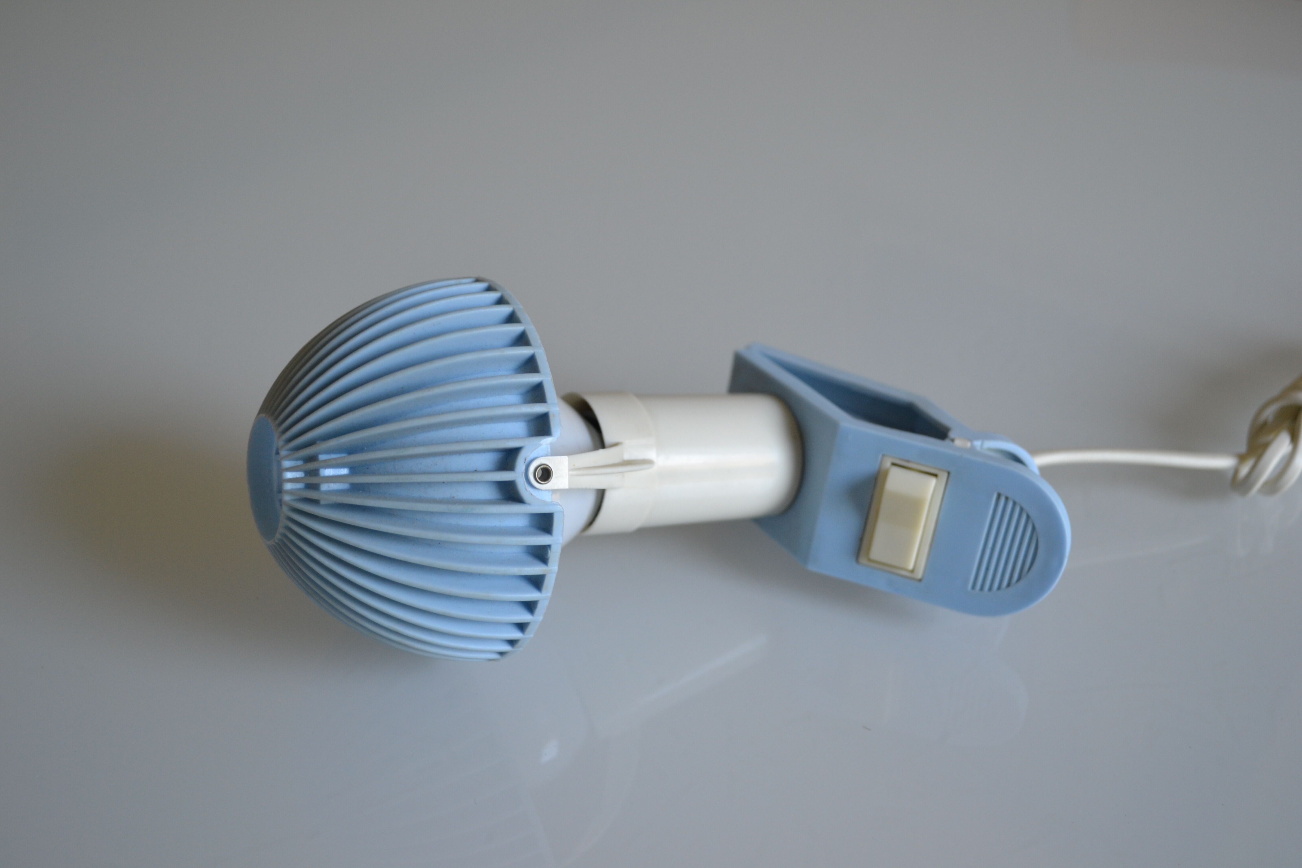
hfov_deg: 49.6
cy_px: 434
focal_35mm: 39
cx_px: 651
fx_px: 1410
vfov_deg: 34.2
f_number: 4.2
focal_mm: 26
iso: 400
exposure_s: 1/60
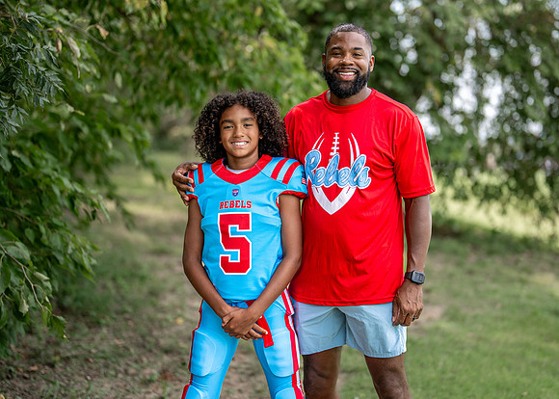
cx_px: 301
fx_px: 1008
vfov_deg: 22.4
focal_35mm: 64
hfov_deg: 31.0
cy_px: 186
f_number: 1.2
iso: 100
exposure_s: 1/2000
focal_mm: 50
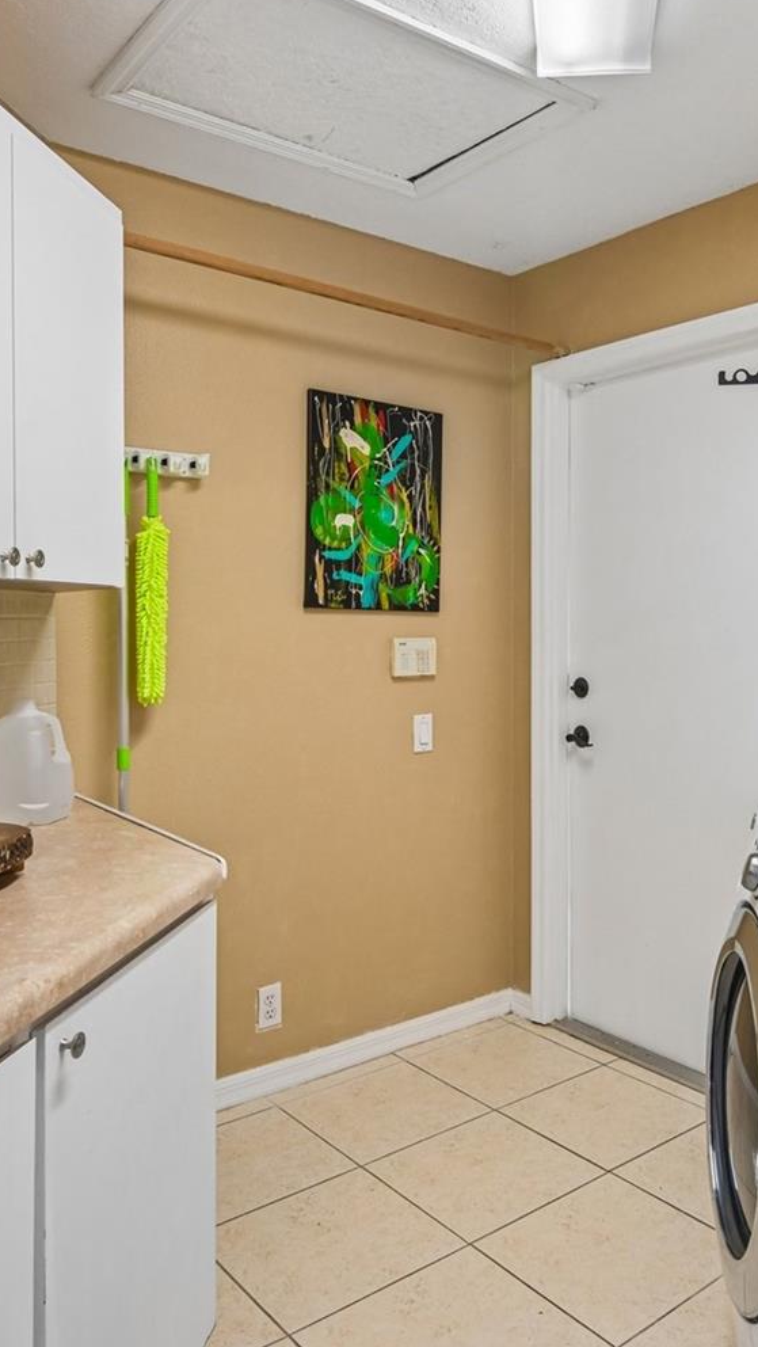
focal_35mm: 27
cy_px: 639
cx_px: 526
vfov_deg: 69.8
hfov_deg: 42.1
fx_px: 964
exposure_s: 1/15
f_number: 8
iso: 400
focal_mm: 16
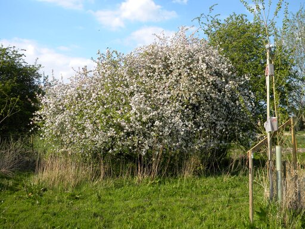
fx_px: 317
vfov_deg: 39.7
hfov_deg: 51.4
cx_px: 152
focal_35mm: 36
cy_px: 114
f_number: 3.7
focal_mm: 6.4
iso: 80
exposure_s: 1/644
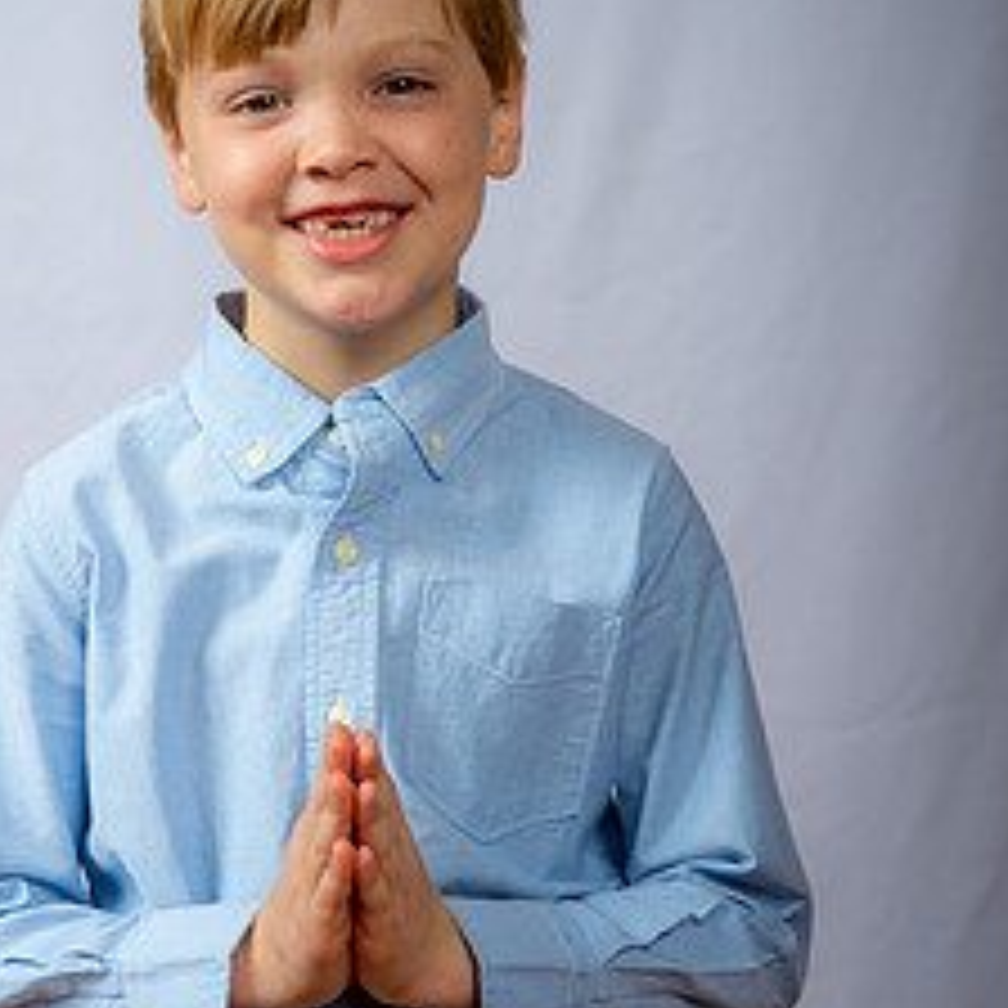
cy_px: 558
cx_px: 362
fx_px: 4382
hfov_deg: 13.1
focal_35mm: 133
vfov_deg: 13.1
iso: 250
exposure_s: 1/200
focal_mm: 78
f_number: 6.3
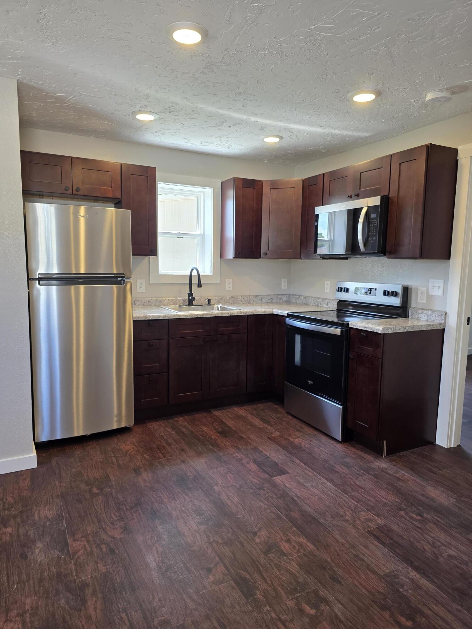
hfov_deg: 58.9
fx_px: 418
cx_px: 236
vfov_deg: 73.9
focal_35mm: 23
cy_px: 314
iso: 100
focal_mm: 6.3
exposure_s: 1/120
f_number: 1.7
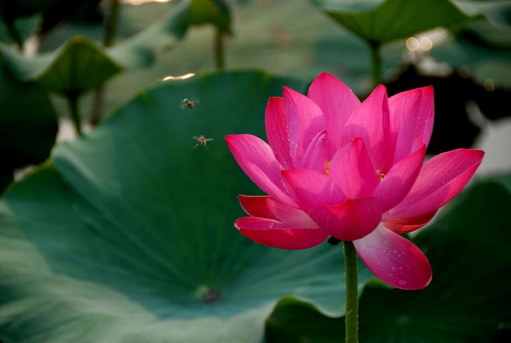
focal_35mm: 202
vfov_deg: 6.8
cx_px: 256
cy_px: 172
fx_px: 2880
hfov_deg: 10.1
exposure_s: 1/160
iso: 100
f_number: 5.6
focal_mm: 135
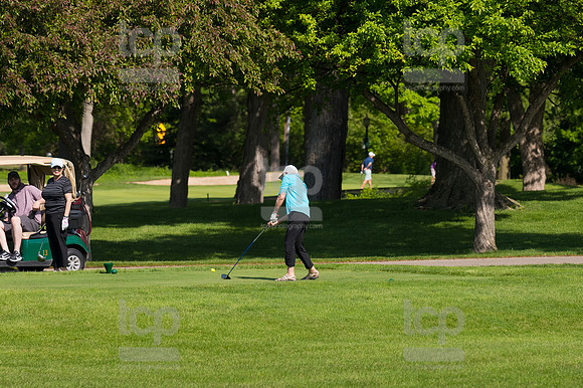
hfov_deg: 6.9
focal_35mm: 300
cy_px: 194
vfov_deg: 4.6
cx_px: 292
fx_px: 4855
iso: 320
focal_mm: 200
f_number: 5.6
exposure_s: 1/1600
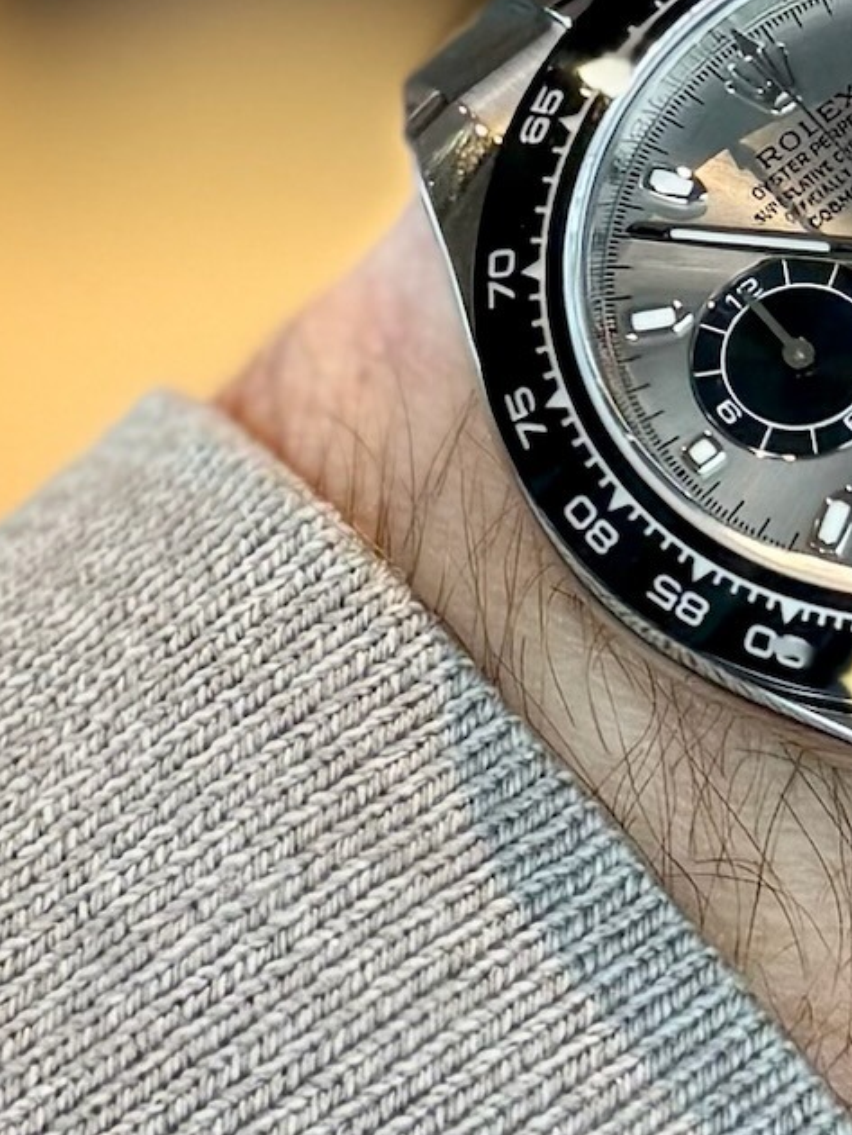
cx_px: 994
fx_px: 2558
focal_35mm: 78
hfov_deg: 18.1
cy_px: 346
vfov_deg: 24.8
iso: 125
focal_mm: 6.76
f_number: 1.78
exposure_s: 1/50
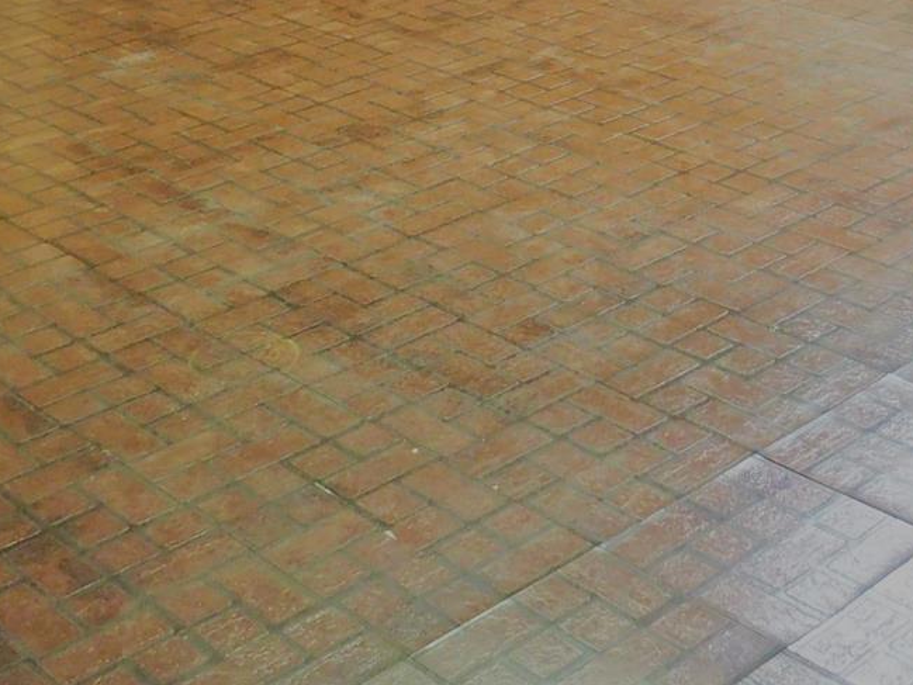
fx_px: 1820
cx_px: 663
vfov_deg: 20.0
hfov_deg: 27.8
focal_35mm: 69
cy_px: -135
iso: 800
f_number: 2.8
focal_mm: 6
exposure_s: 1/30
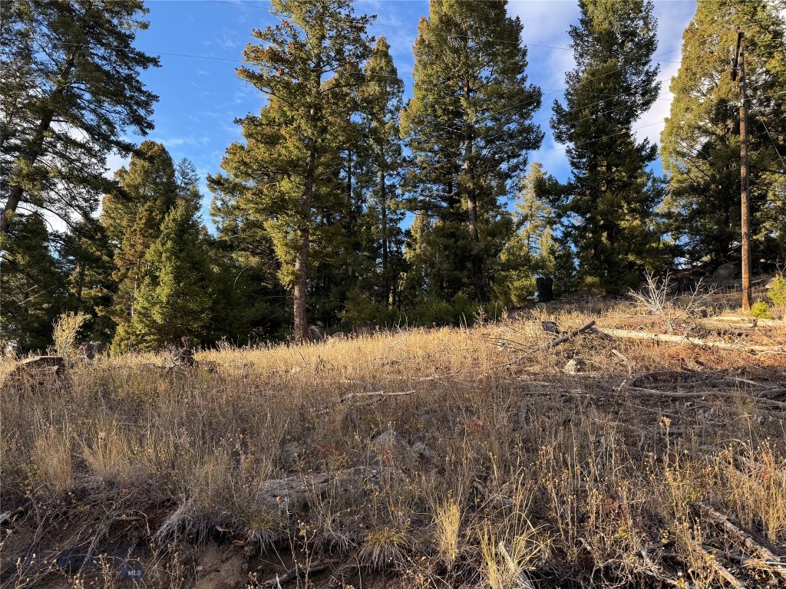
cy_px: 294
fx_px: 545
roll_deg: -5.7
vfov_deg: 56.8
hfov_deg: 71.6
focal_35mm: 24
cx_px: 393
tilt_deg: +12.2
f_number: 1.78
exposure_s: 1/567
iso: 80
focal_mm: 6.76
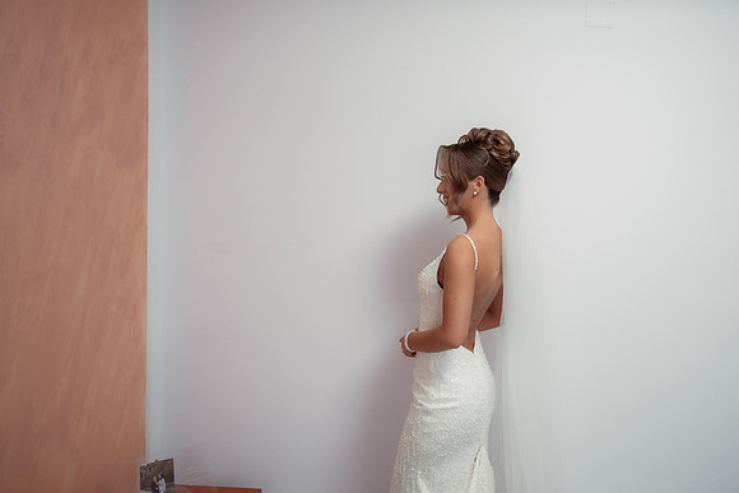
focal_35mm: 29
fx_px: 590
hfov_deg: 62.9
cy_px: 249
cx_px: 478
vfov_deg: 45.3
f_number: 2.8
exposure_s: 1/640
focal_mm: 22
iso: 1250
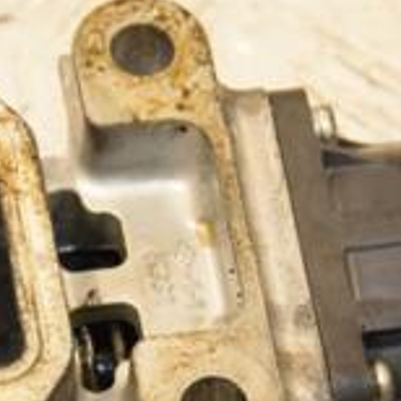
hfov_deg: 4.7
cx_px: 268
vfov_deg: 4.7
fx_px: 4871
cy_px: 325
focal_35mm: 372
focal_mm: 75
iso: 800
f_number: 5.3
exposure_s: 1/160
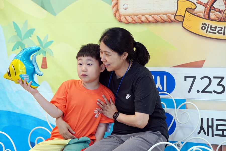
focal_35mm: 116
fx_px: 728
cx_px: 113
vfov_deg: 11.8
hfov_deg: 17.6
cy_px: 76
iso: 1250
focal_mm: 116
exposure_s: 1/160
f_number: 4
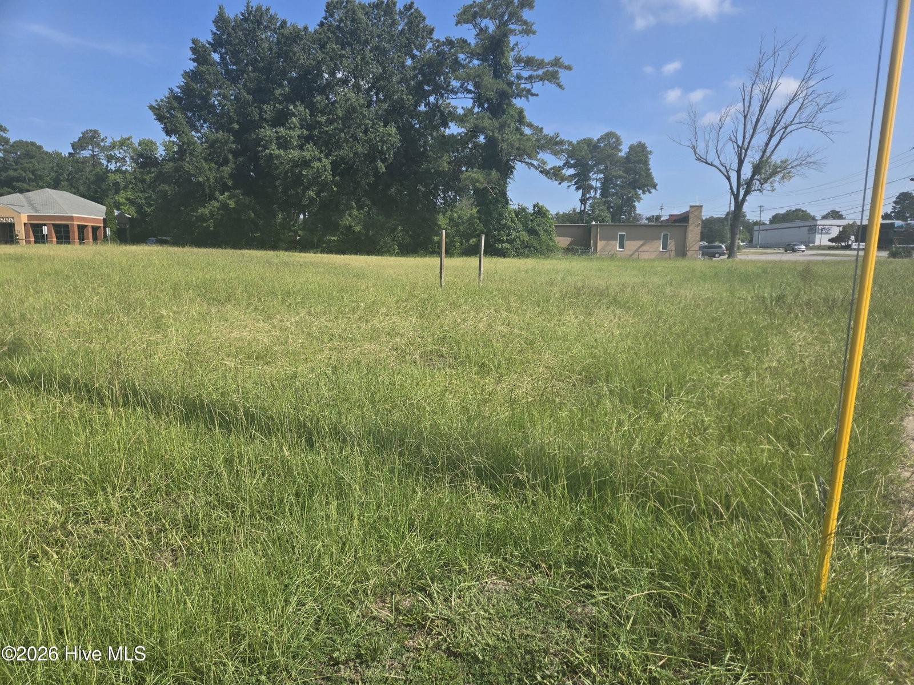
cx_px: 457
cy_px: 342
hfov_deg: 73.9
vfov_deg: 58.9
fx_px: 607
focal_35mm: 23
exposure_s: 1/2921
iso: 40
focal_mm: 5.4
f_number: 1.8
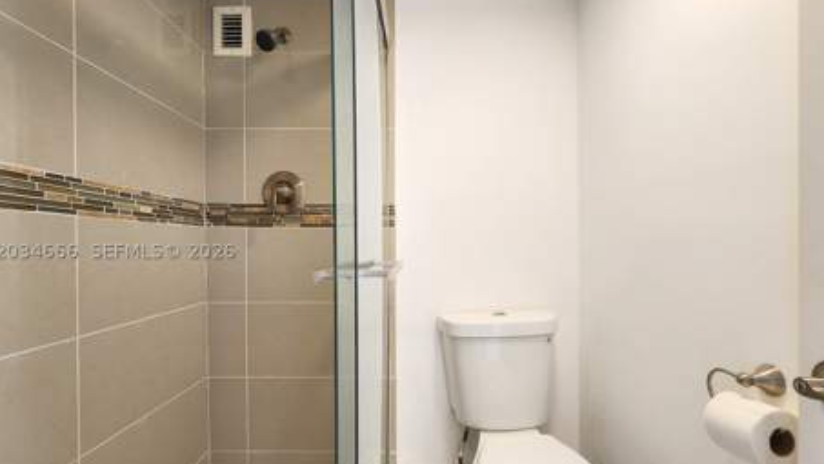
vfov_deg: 70.4
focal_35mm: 15
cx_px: 402
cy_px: 251
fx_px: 328
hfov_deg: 103.0
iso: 125
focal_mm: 2.2
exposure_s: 1/60
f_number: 2.2
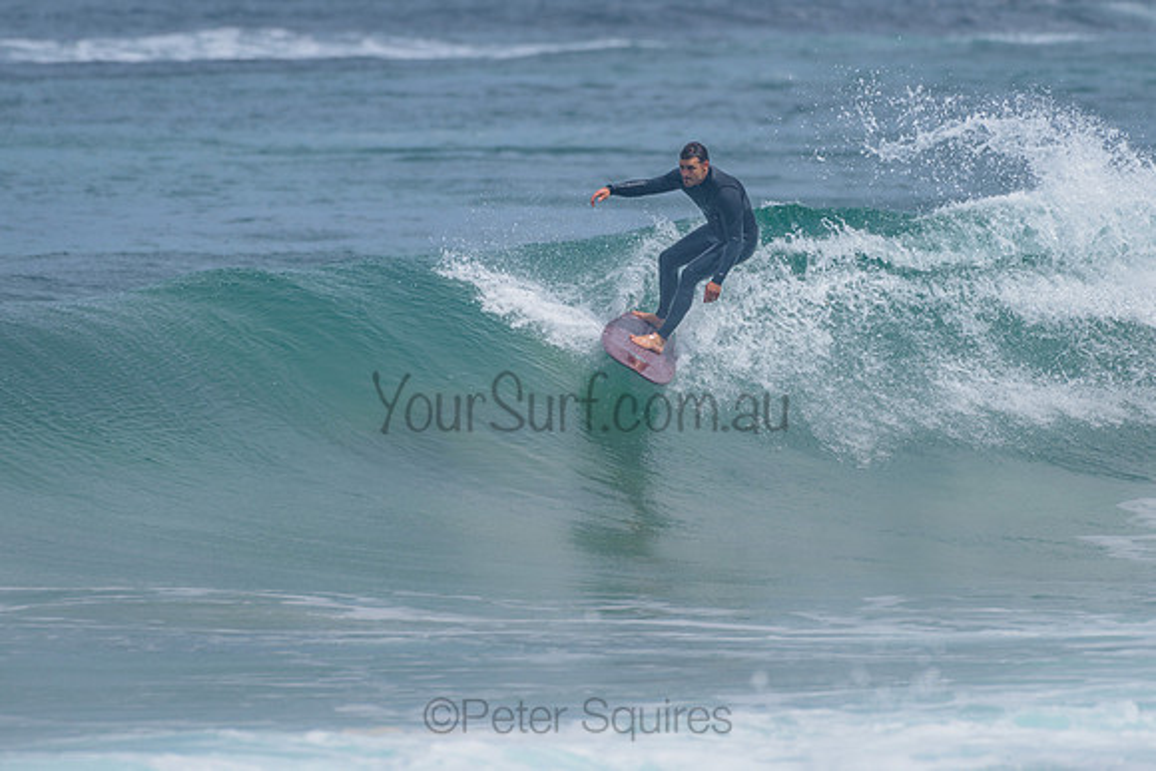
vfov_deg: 2.2
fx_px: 19679
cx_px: 616
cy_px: 299
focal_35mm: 613
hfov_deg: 3.4
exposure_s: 1/2000
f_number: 5.6
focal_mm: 500
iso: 220
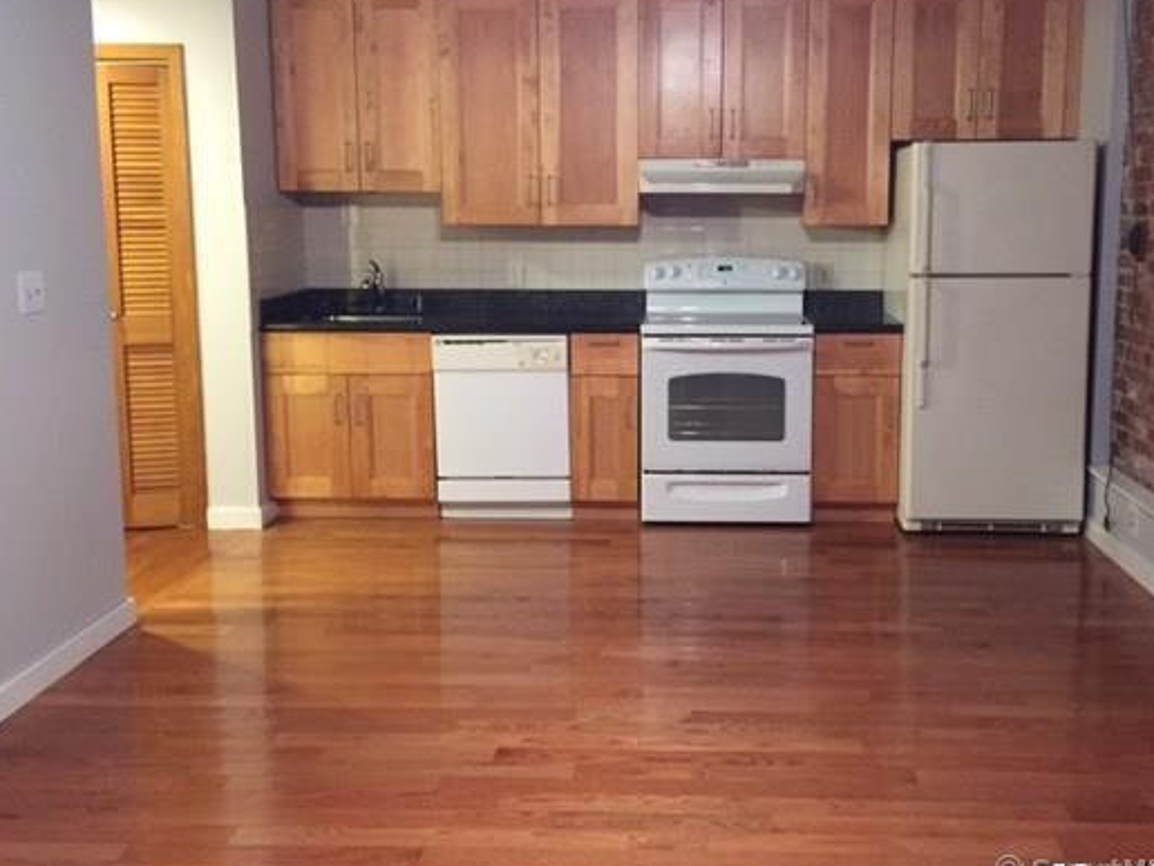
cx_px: 655
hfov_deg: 51.2
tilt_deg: -7.9
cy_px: 360
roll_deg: +0.2
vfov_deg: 39.5
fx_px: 1200
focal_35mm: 36
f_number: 2.2
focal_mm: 4.15
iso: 320
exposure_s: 1/15
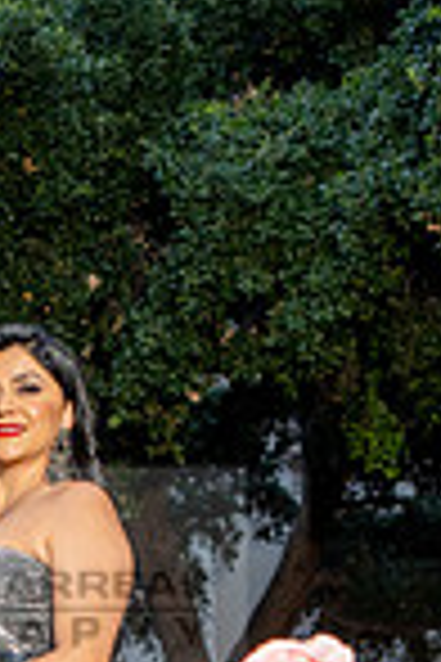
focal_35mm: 112
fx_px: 2058
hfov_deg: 11.8
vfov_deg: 18.0
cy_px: 590
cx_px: -163
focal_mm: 24
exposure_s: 1/200
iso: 400
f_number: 4
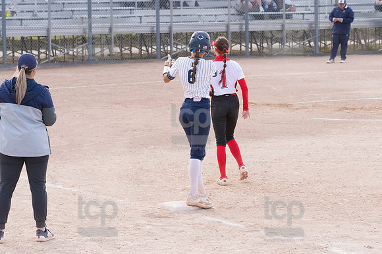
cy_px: 127
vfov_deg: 9.0
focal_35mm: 153
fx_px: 1623
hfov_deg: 13.4
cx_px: 191
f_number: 5.6
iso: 1600
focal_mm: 102
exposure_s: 1/1600
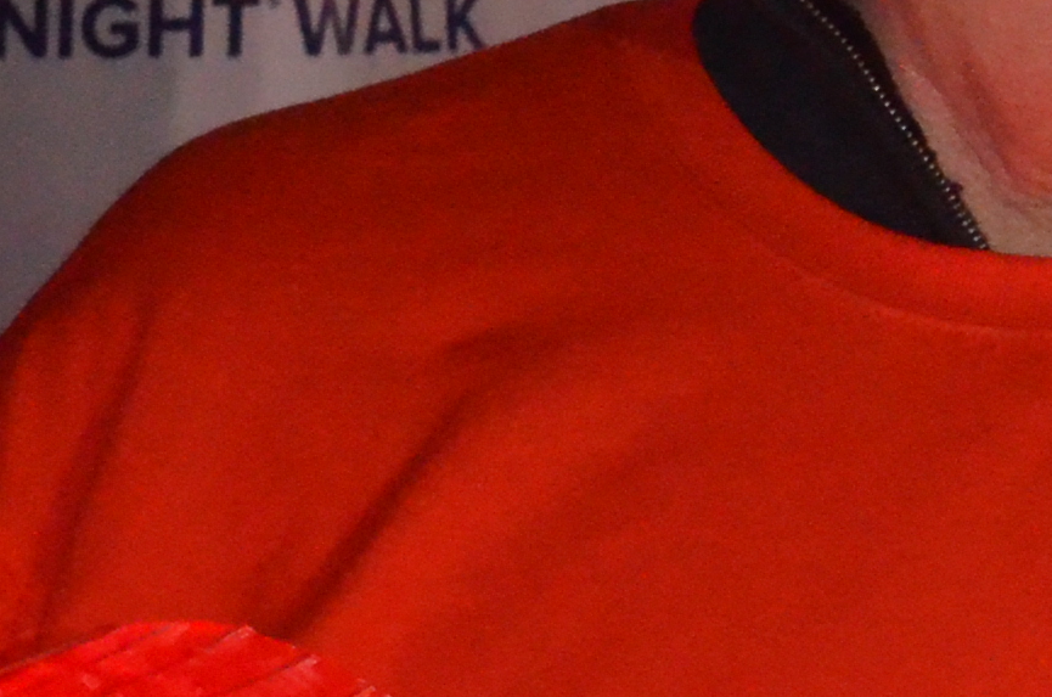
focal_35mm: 171
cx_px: 2564
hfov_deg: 10.3
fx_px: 4987
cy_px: 328
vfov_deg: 8.0
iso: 3200
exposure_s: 1/60
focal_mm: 20
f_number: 3.8
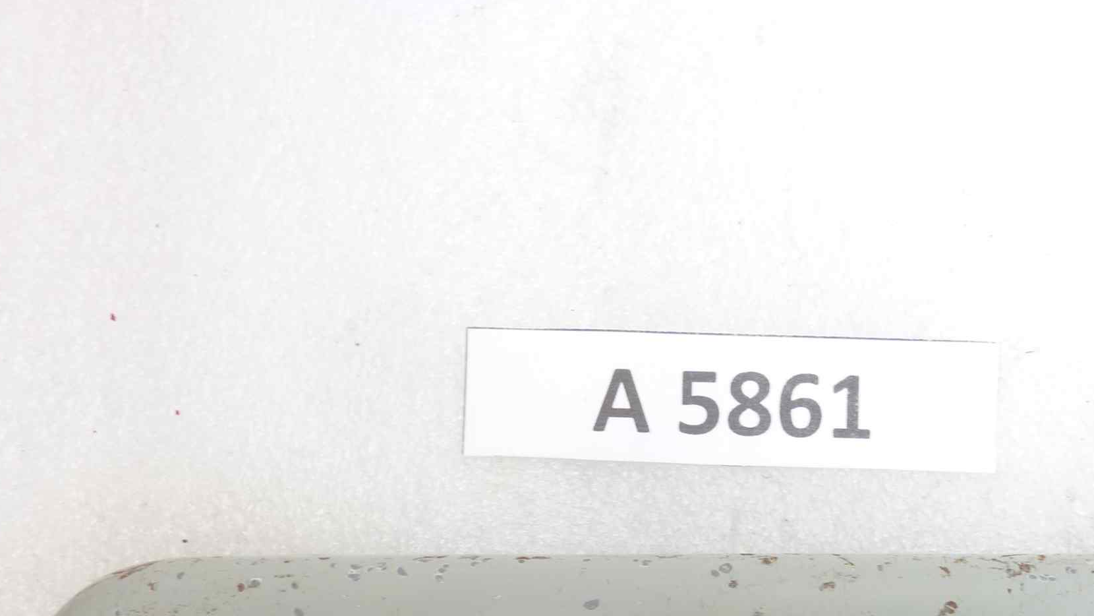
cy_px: 627
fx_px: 1218
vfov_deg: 26.7
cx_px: 771
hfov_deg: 47.2
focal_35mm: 42
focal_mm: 4.1
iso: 80
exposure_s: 1/13
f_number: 3.3
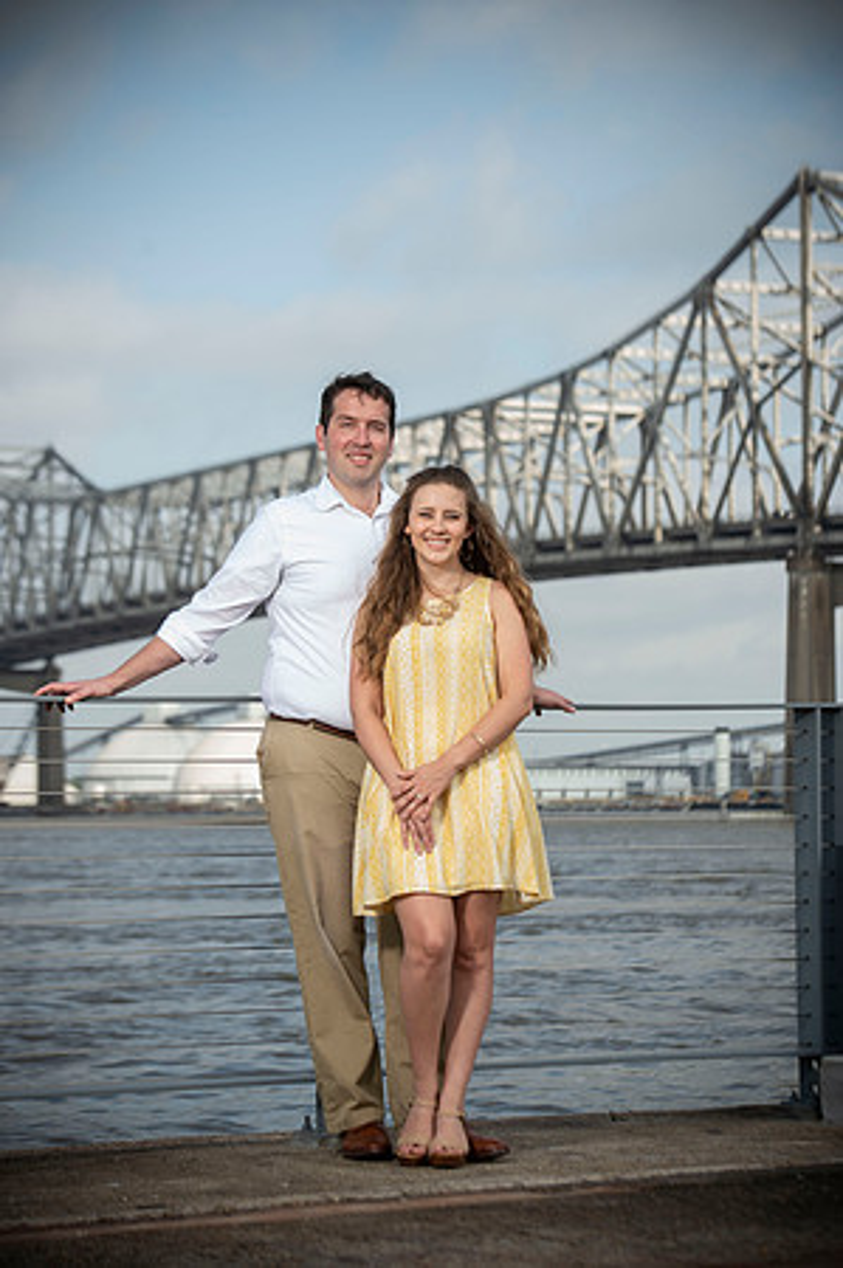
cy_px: 634
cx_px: 422
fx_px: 3520
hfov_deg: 13.7
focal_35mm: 100
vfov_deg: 20.4
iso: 50
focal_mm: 100
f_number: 5.6
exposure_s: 1/250
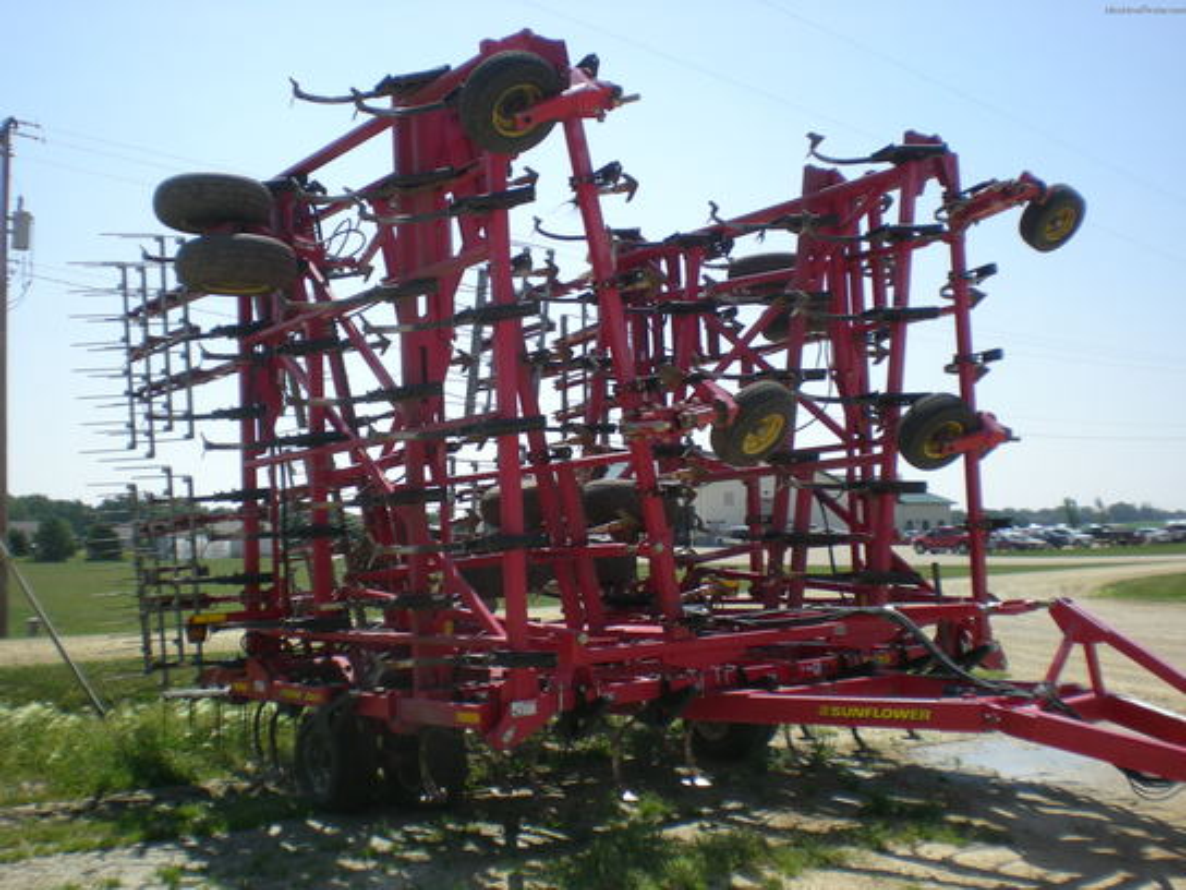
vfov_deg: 37.7
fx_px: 1302
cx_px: 593
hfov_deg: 49.0
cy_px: 445
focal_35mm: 38
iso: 50
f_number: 4.6
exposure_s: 1/386
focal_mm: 6.3
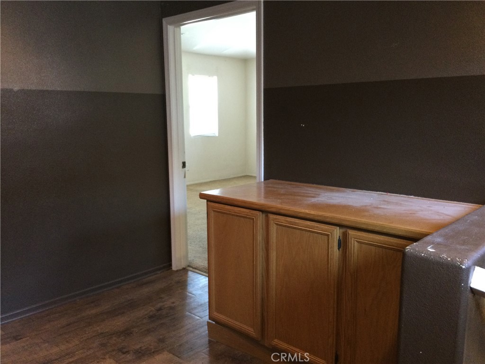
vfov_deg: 45.4
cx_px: 242
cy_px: 182
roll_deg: -1.9
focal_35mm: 31
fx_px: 434
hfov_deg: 58.4
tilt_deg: -10.1
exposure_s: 1/17
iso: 200
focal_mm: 3.3
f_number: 2.4
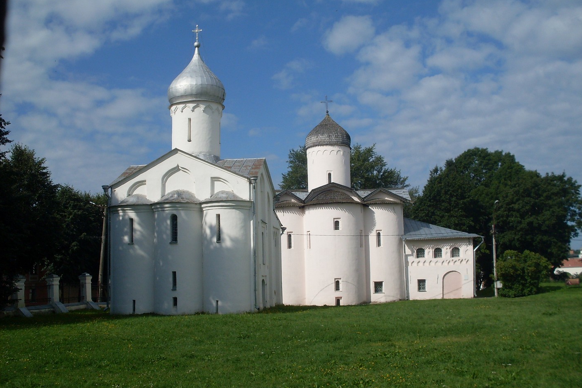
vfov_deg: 33.4
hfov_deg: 48.5
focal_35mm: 40
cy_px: 200
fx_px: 647
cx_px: 292
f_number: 8.4
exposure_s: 1/500
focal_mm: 6.3
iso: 80
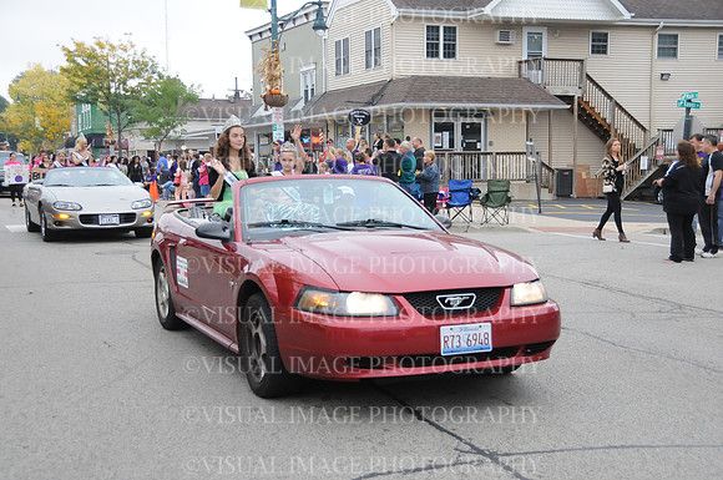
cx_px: 362
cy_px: 240
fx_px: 963
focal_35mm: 48
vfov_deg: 28.0
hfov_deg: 41.2
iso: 1250
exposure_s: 1/800
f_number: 4.2
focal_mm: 32
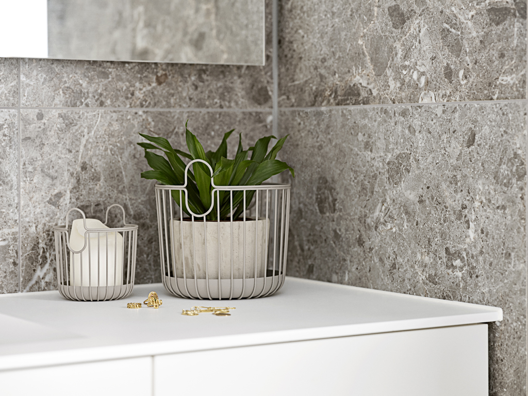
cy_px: 198
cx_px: 264
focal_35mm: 87
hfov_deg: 22.5
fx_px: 1327
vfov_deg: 17.0
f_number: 4
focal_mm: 110
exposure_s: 1/25
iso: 400
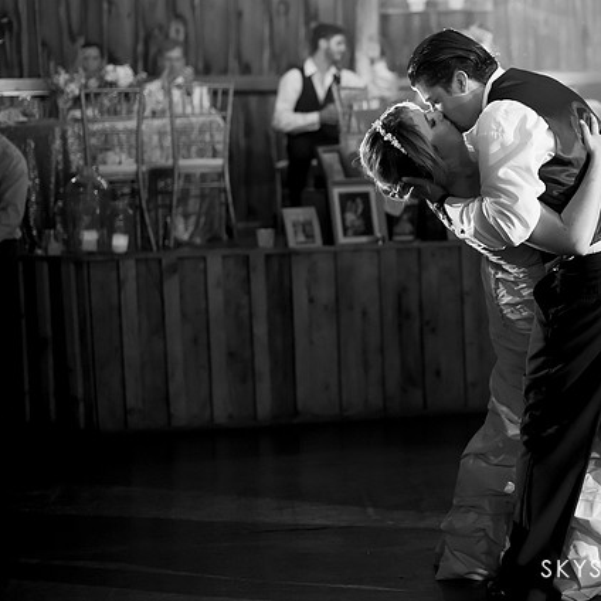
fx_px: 1512
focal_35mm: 77
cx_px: 503
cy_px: 257
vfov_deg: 22.5
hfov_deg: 22.1
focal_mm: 50
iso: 2500
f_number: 2.2
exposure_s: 1/500
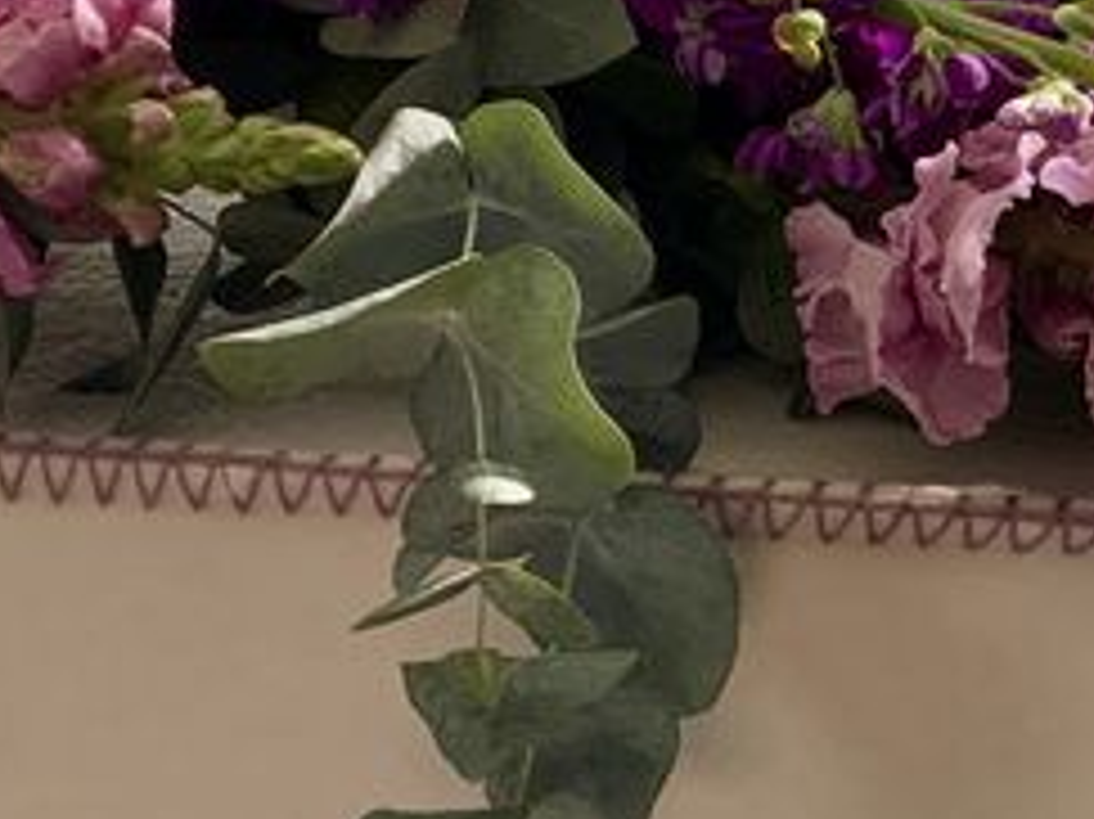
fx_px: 3222
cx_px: 997
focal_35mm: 102
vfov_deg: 14.5
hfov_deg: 18.9
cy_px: 558
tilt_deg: -22.8
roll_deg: +0.7
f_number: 1.8
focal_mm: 3
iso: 40
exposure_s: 1/100
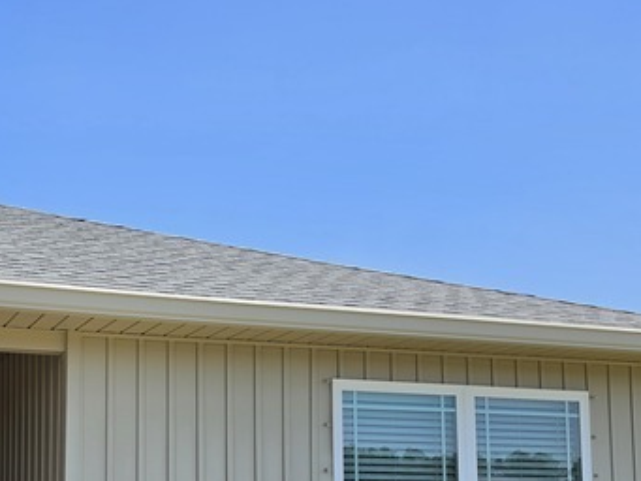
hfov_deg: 34.6
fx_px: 1000
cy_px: 438
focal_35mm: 54
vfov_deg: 26.1
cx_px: 147
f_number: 1.4
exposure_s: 1/4055
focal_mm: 6.5
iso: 64
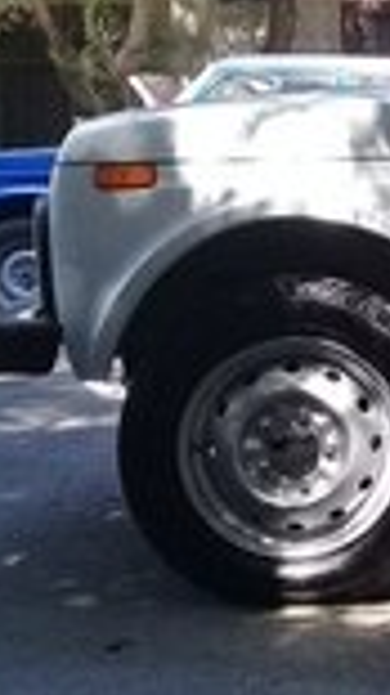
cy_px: 242
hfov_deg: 10.2
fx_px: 1989
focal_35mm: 108
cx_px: 811
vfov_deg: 19.8
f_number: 2.2
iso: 64
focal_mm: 3.3
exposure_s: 1/120
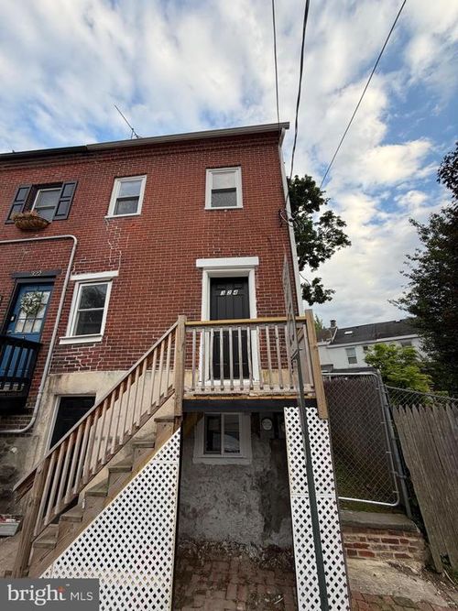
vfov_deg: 102.1
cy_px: 306
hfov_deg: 85.7
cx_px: 229
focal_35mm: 14
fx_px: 247
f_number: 2.2
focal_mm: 2.22
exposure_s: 1/353
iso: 50
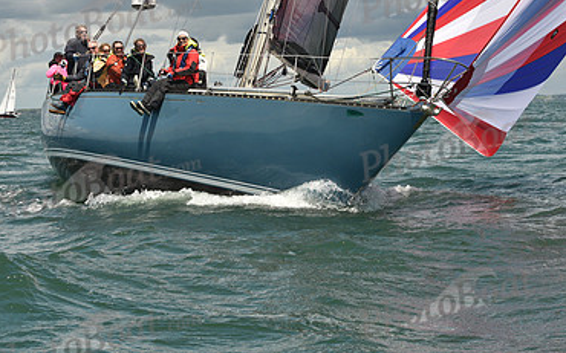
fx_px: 1727
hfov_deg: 18.6
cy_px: 85
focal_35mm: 112
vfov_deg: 11.6
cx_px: 281
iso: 320
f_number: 11
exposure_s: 1/800
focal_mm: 70
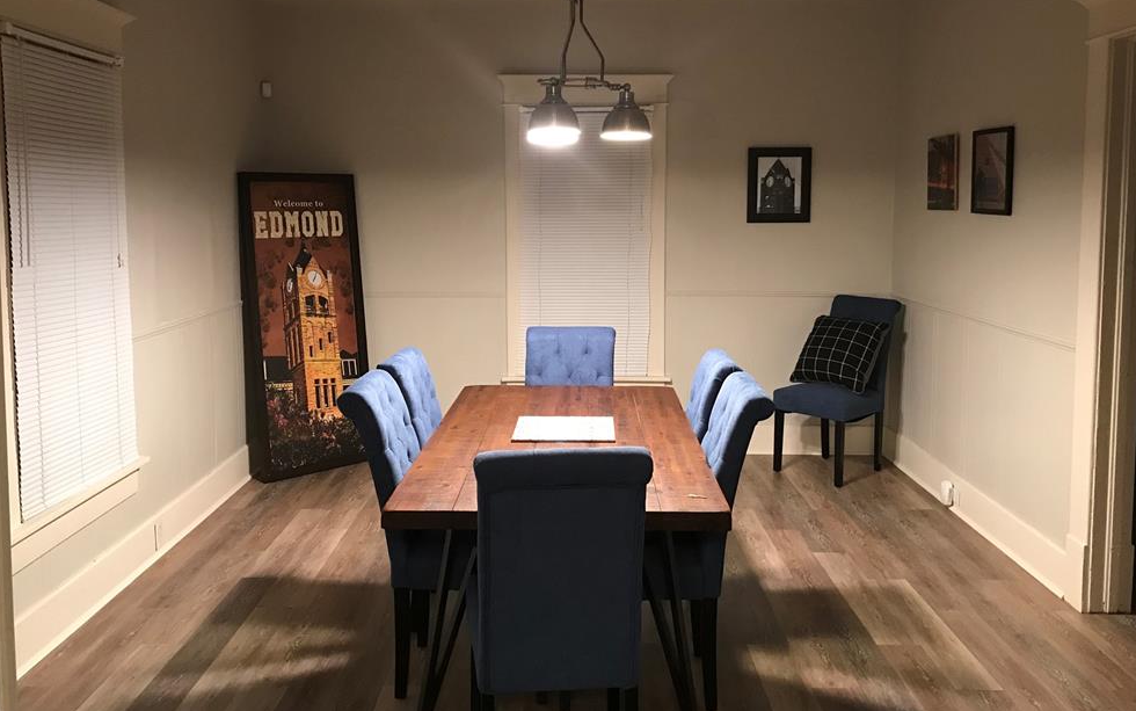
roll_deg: +0.1
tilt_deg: -4.1
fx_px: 960
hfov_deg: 61.2
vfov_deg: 40.5
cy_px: 289
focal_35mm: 31
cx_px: 570
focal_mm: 3.99
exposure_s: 1/12
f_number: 1.8
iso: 100
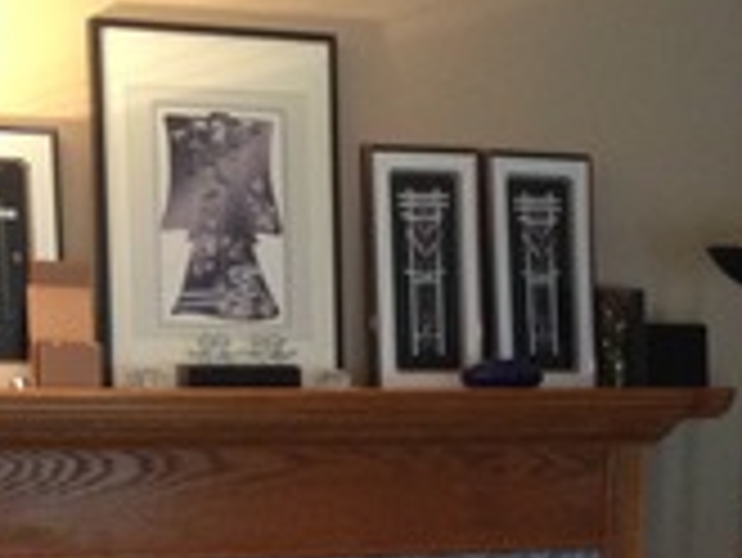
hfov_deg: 15.4
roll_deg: -0.7
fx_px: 2746
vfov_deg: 11.2
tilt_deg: -11.1
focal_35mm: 128
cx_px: 441
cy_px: 819
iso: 200
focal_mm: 4.12
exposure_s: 1/20
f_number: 2.4
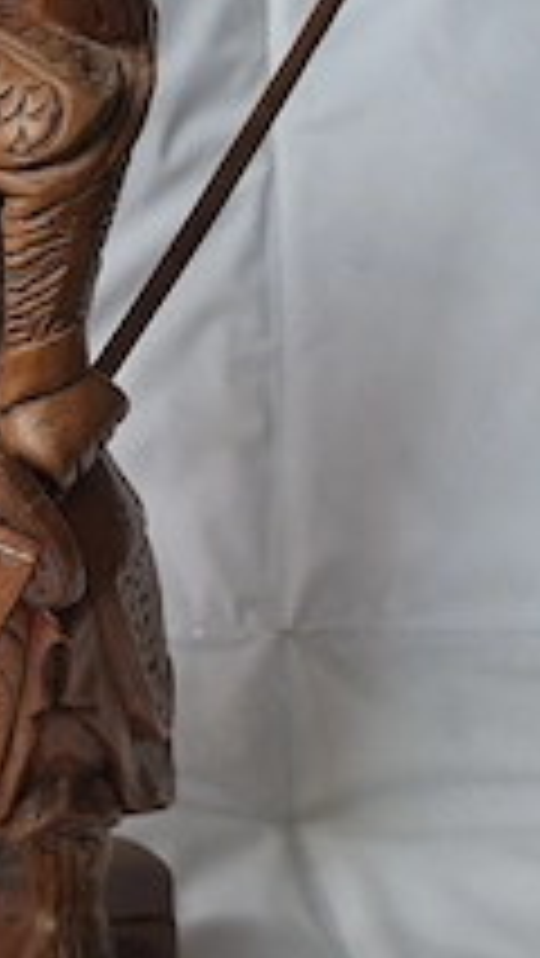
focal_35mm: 47
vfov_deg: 43.6
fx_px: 1195
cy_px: 423
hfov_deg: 24.0
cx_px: -40
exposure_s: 1/100
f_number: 1.8
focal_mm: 5.54
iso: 250
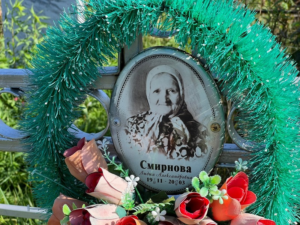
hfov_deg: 25.3
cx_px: 150
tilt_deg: -19.3
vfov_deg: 19.1
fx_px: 667
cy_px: 112
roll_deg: +4.0
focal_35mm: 77
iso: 32
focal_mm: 9
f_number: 2.8
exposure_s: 1/215
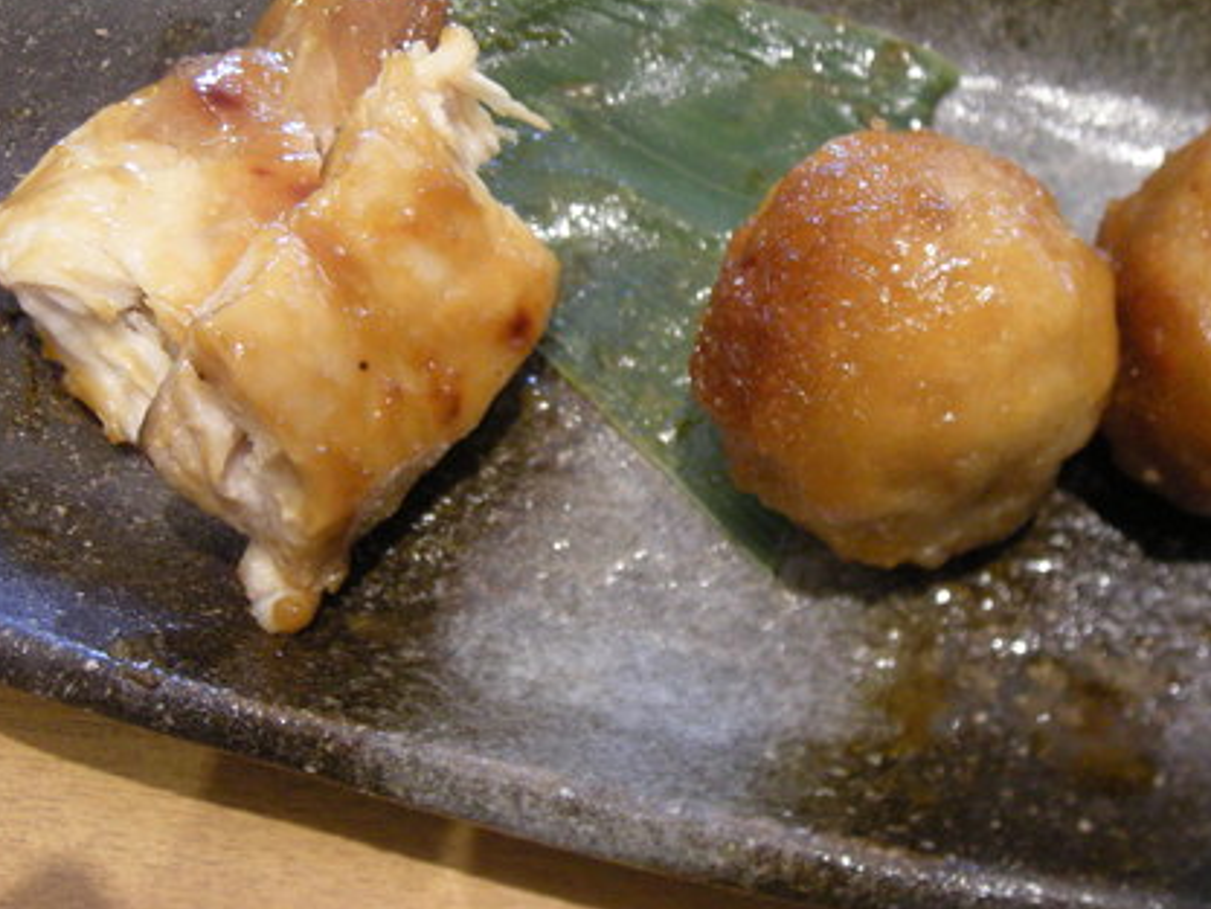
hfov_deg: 40.4
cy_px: 407
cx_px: 642
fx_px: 1645
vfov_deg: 30.9
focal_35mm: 47
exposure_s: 1/56
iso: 338
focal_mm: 5.7
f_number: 2.8
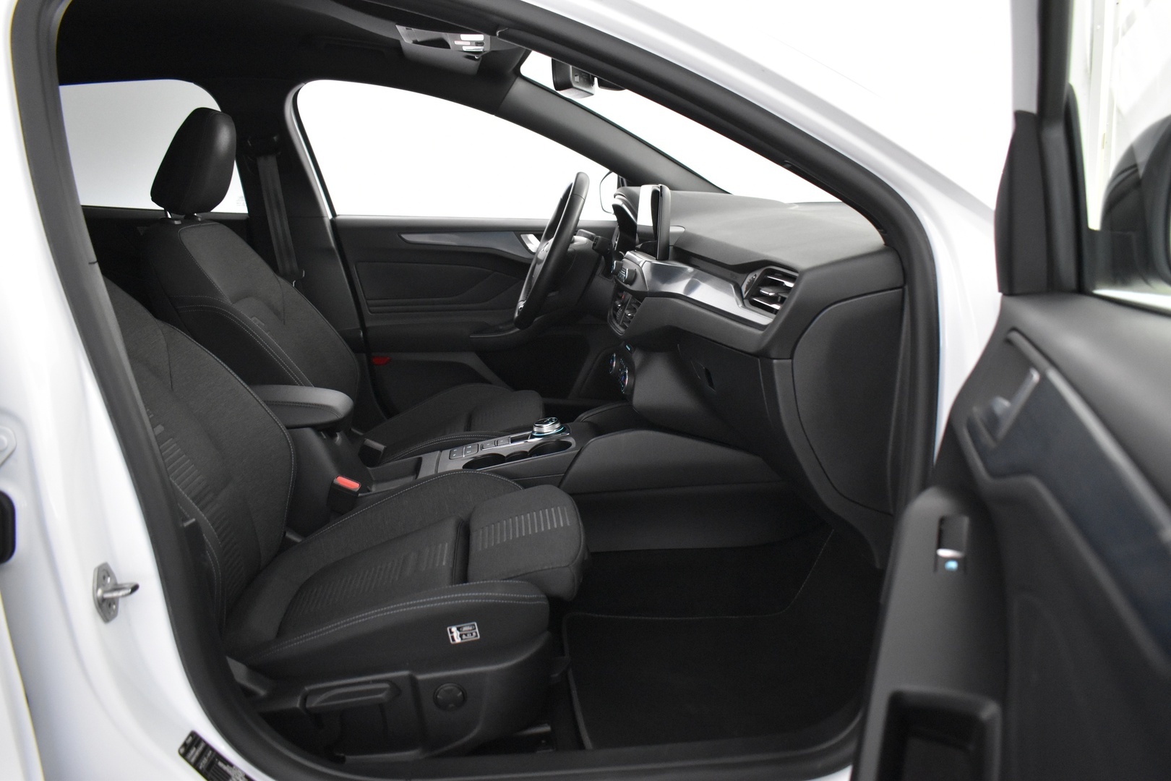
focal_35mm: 27
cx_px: 586
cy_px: 390
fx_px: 878
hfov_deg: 67.4
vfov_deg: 47.9
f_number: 3.5
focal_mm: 18
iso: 3200
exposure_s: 1/30
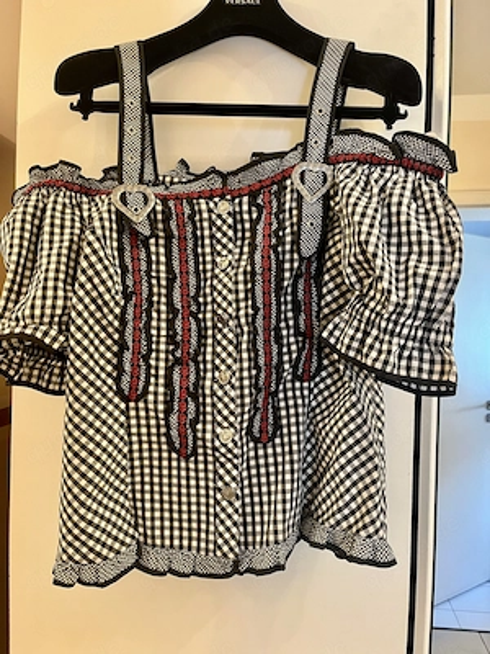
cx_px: 245
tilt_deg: -2.0
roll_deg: -1.3
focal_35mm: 26
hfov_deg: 53.1
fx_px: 491
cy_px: 327
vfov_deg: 67.3
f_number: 1.6
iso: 500
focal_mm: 5.1
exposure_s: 1/50
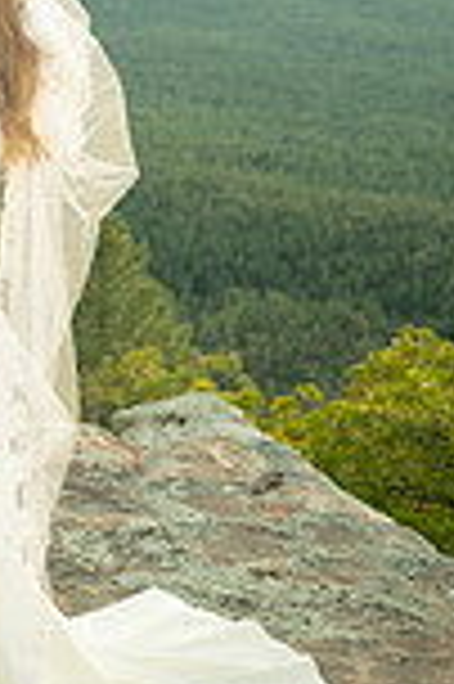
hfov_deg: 15.2
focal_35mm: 86
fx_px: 1630
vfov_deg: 22.9
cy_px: 32
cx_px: -119
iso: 1000
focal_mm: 29
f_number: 2.8
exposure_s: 1/125
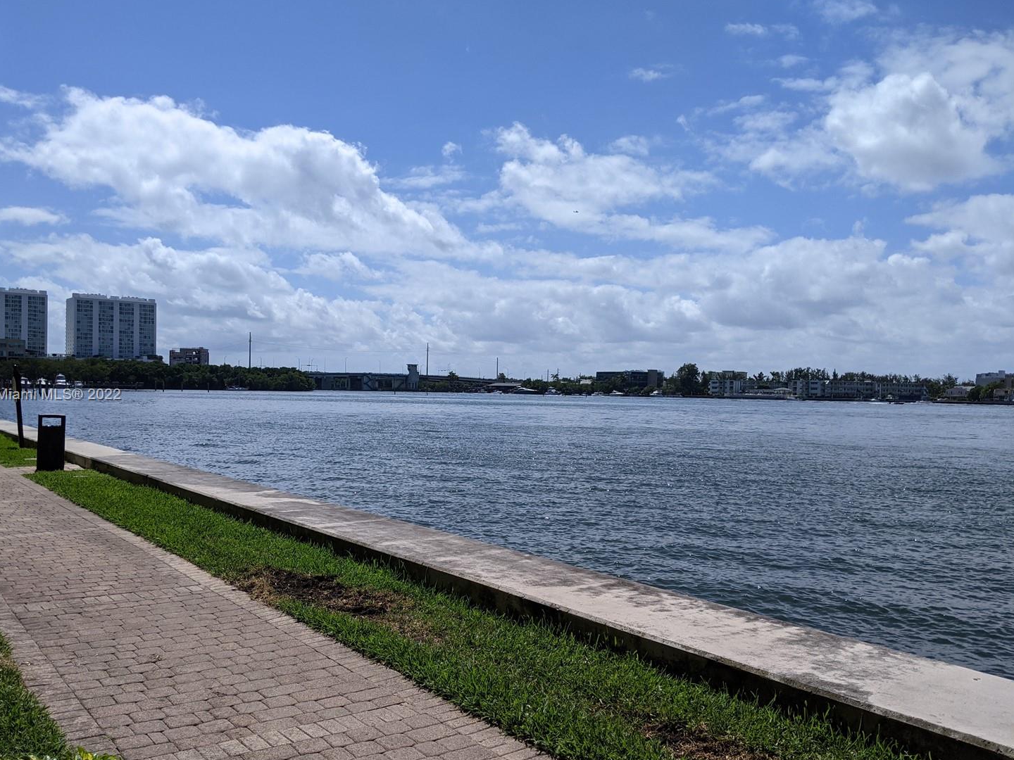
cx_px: 459
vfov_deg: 46.8
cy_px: 395
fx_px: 879
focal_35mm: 30
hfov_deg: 59.9
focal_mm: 4.44
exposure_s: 1/7812
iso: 64
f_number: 1.8
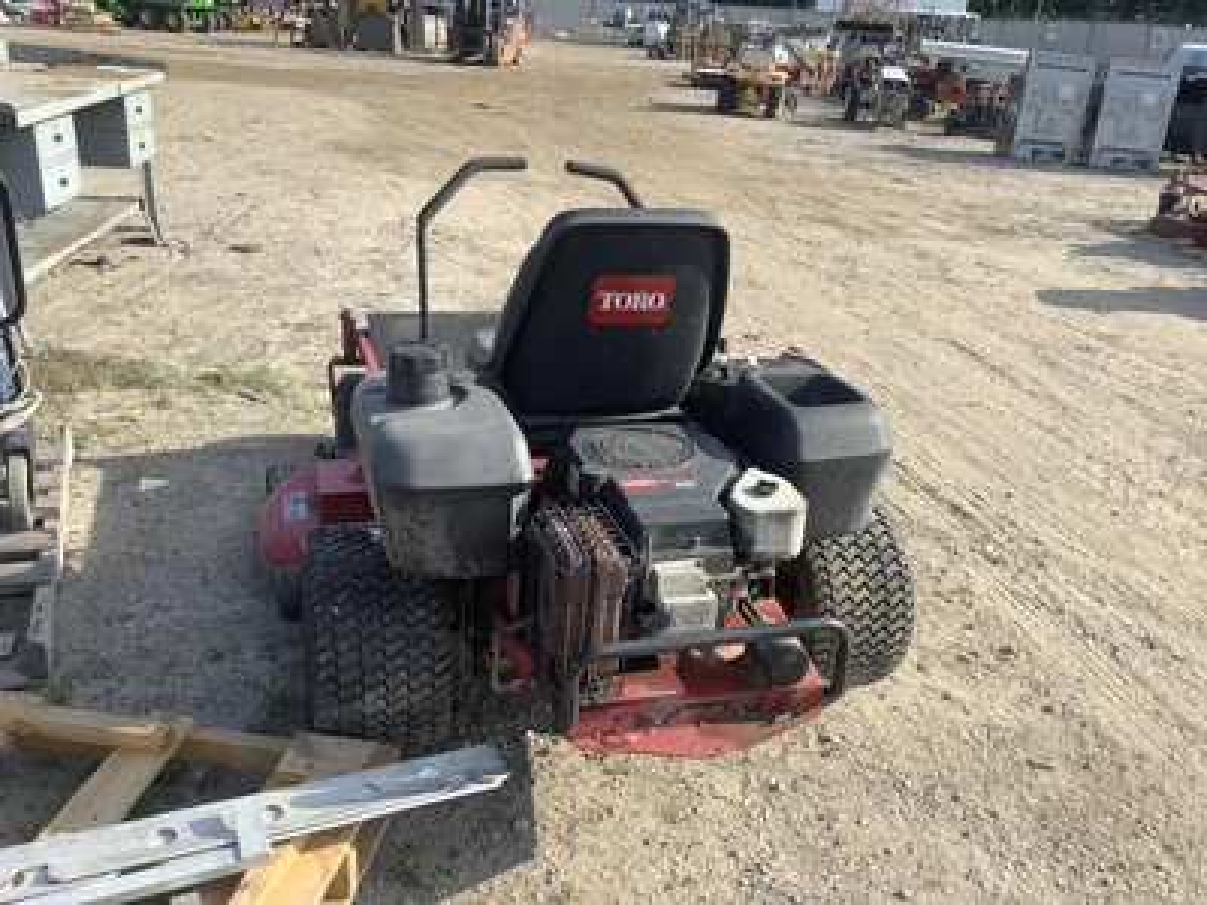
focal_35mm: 31
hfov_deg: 58.4
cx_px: 604
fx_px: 1081
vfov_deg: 45.4
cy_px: 452
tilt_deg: -25.0
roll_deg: -1.5
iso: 25
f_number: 2.4
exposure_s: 1/691
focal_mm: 3.3
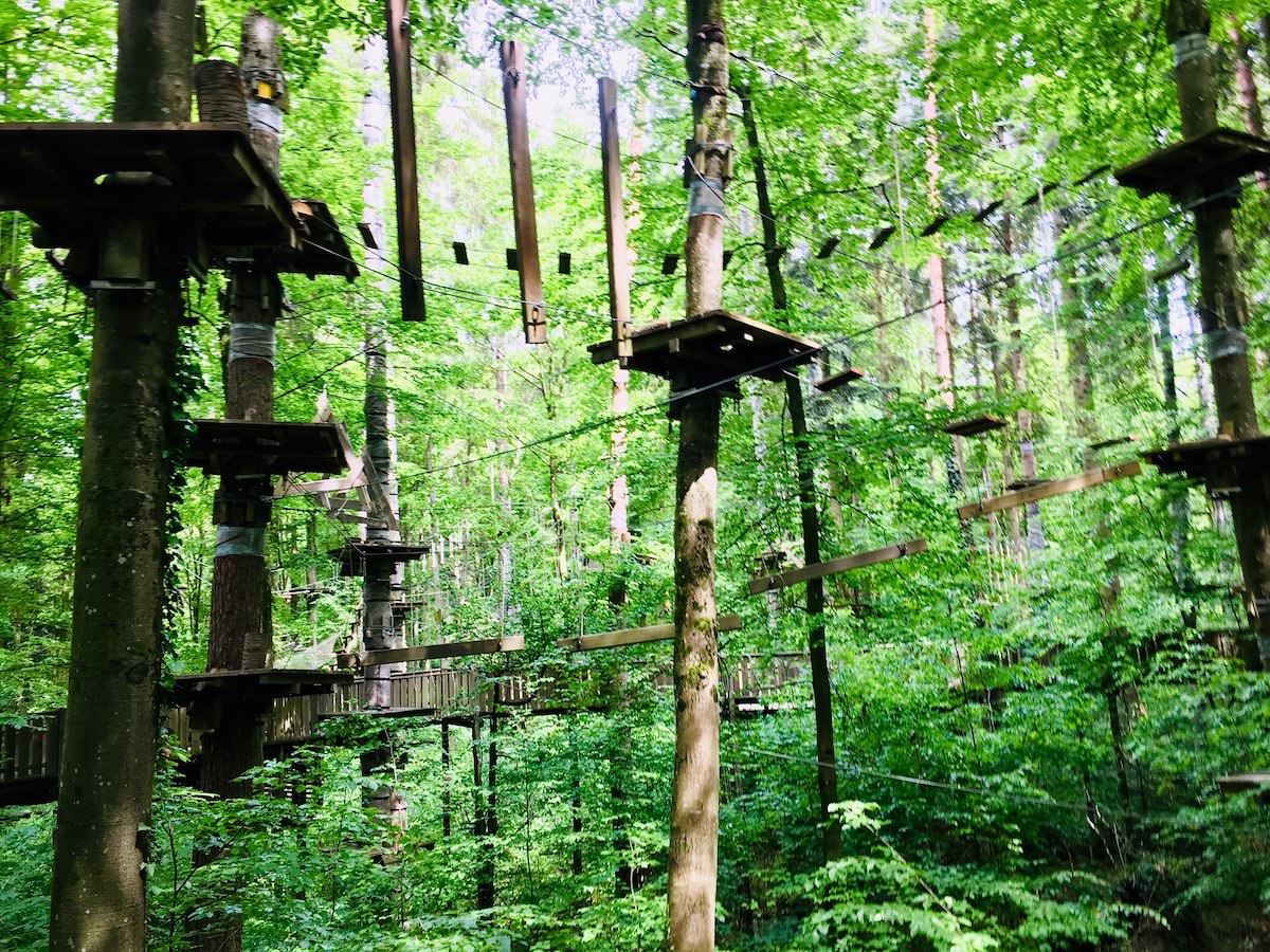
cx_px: 635
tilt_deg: +9.2
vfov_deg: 48.2
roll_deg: +3.3
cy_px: 476
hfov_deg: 61.7
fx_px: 1064
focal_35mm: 29
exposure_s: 1/50
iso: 25
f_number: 2.2
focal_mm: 4.15
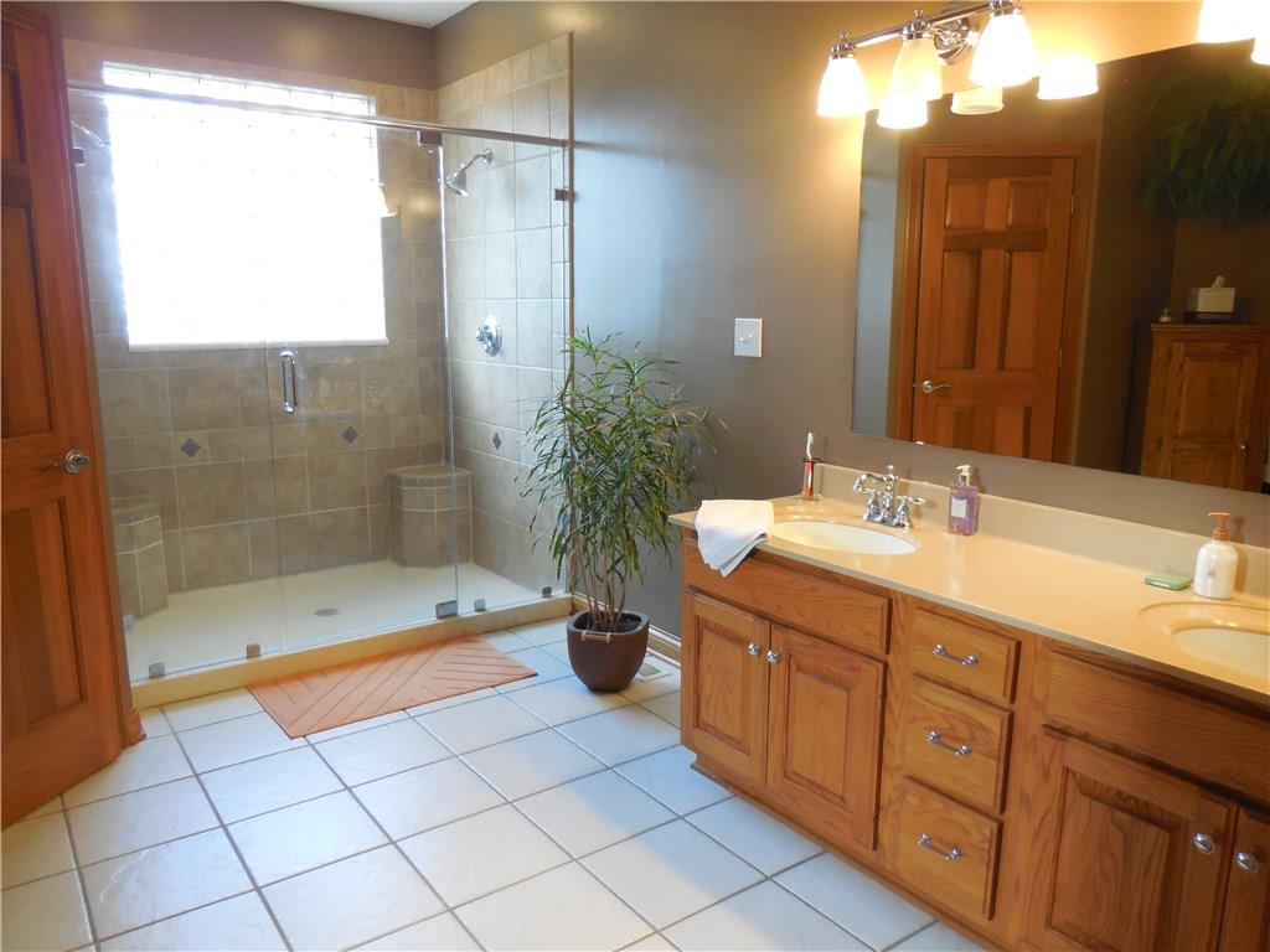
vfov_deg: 54.9
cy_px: 476
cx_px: 635
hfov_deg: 69.4
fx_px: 917
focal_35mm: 25
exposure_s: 1/30
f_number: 3.1
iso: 320
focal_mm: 4.5
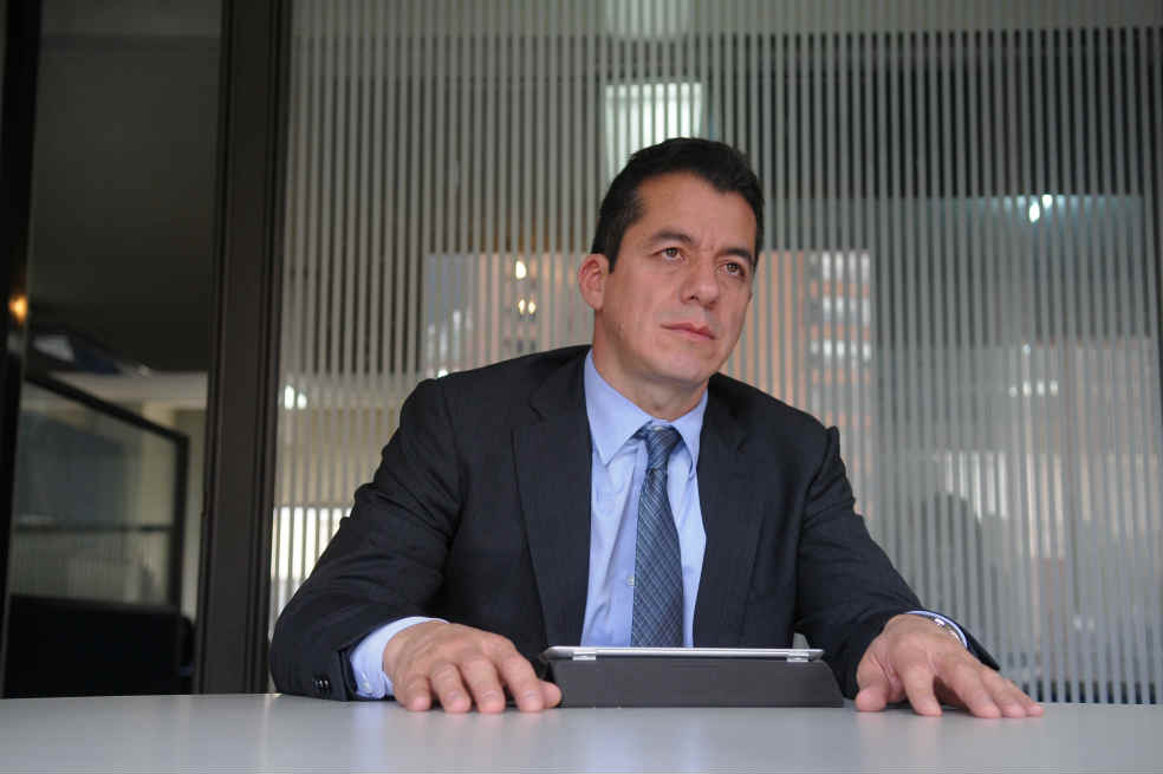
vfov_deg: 28.0
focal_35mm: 48
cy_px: 387
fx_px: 1550
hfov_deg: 41.1
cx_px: 582
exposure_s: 1/100
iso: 640
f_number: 3.2
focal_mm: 32
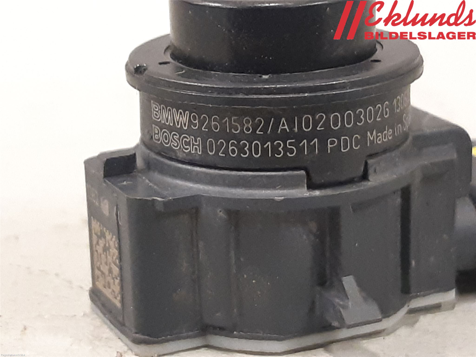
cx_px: 238
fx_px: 358
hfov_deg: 67.3
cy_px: 178
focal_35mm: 26
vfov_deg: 53.1
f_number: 1.7
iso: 250
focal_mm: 3.93
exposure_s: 1/33
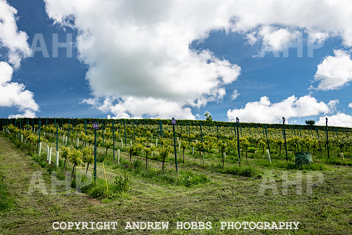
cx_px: 176
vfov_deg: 43.6
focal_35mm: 30
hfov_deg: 61.9
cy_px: 118
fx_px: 293
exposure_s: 1/250
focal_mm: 30
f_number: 5.6
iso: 64
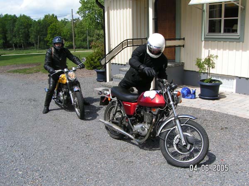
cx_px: 124
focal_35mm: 38
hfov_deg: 49.0
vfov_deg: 37.7
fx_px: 273
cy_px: 93
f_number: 5.6
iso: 50
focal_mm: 5.8
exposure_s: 1/400
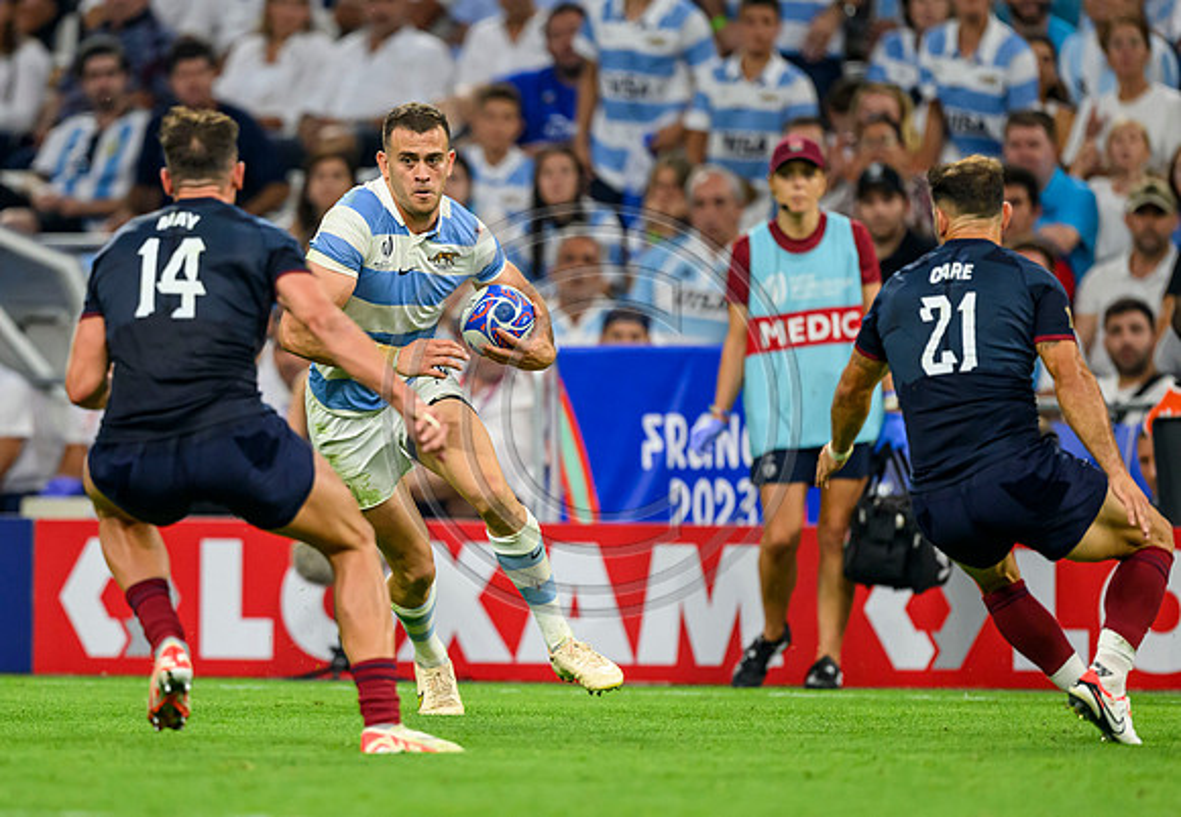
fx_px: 19482
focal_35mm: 587
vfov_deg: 2.4
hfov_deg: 3.5
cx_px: 304
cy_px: 413
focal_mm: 400
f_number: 3.2
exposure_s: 1/2000
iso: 3200
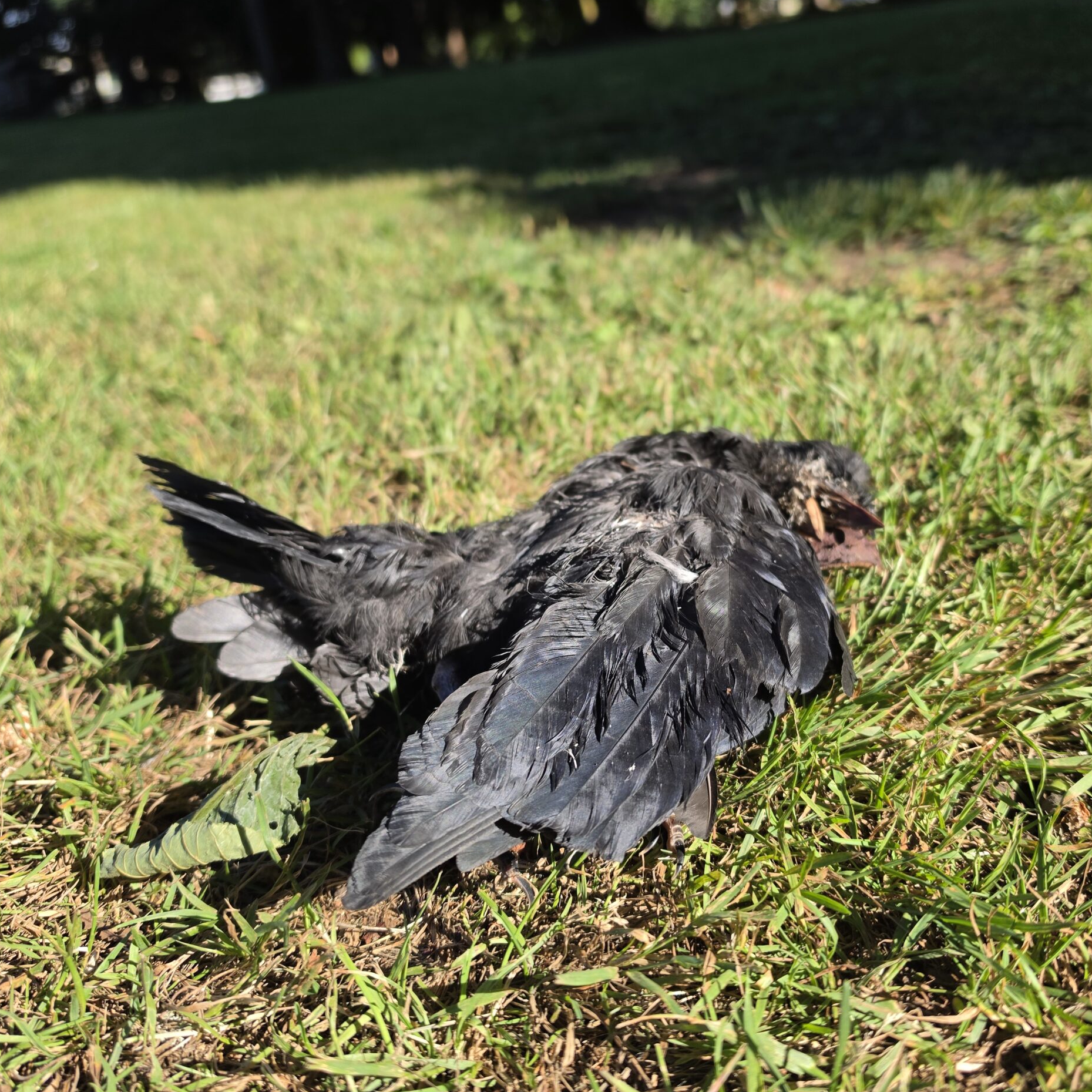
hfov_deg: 57.0
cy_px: 533
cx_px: 630
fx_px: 999
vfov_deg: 57.3
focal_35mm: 28
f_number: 1.4
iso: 64
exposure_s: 1/2558
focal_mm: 6.5
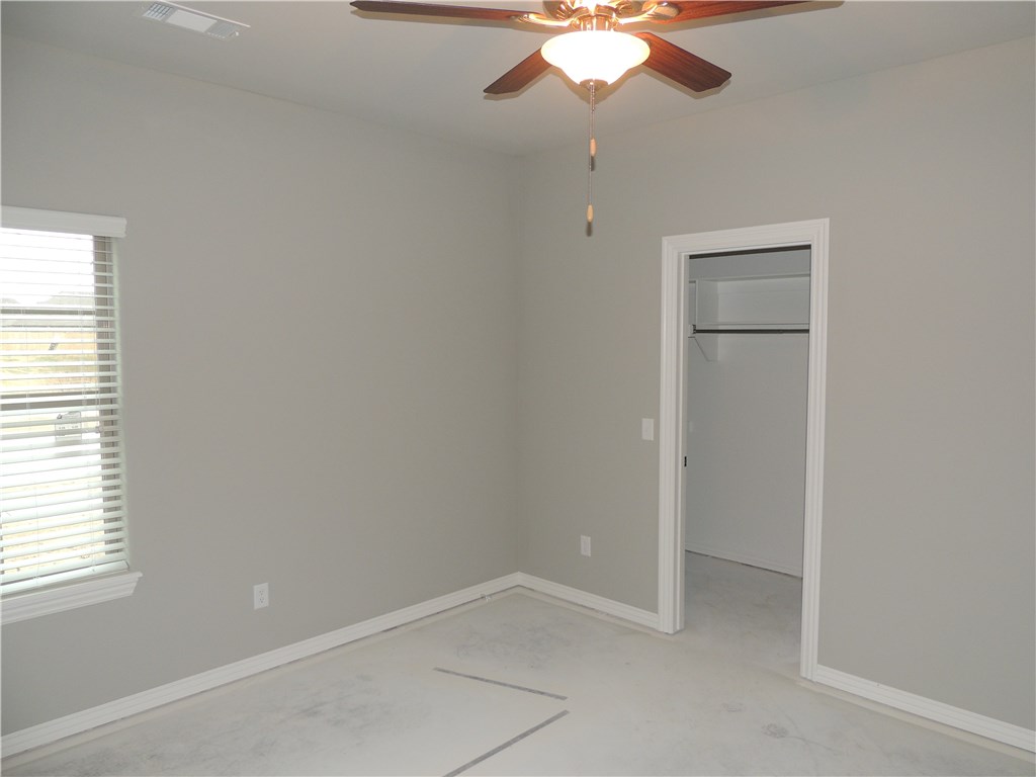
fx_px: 718
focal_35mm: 24
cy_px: 388
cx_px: 518
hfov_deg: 71.6
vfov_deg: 56.8
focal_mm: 4.3
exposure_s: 1/30
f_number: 3
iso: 200
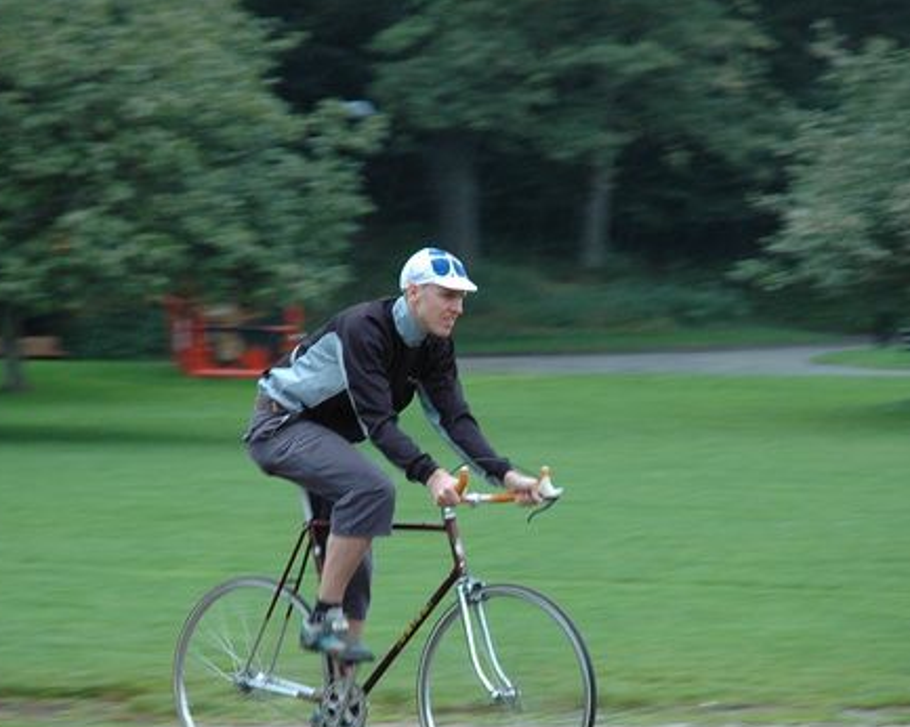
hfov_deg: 11.7
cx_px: 495
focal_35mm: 165
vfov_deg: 9.4
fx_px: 4442
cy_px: 487
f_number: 4.5
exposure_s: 1/80
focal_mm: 70
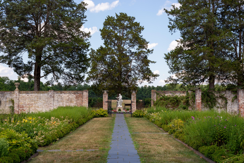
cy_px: 82
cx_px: 122
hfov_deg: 39.6
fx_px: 339
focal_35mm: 50
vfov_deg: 27.0
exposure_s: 1/320
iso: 400
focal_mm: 50
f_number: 10
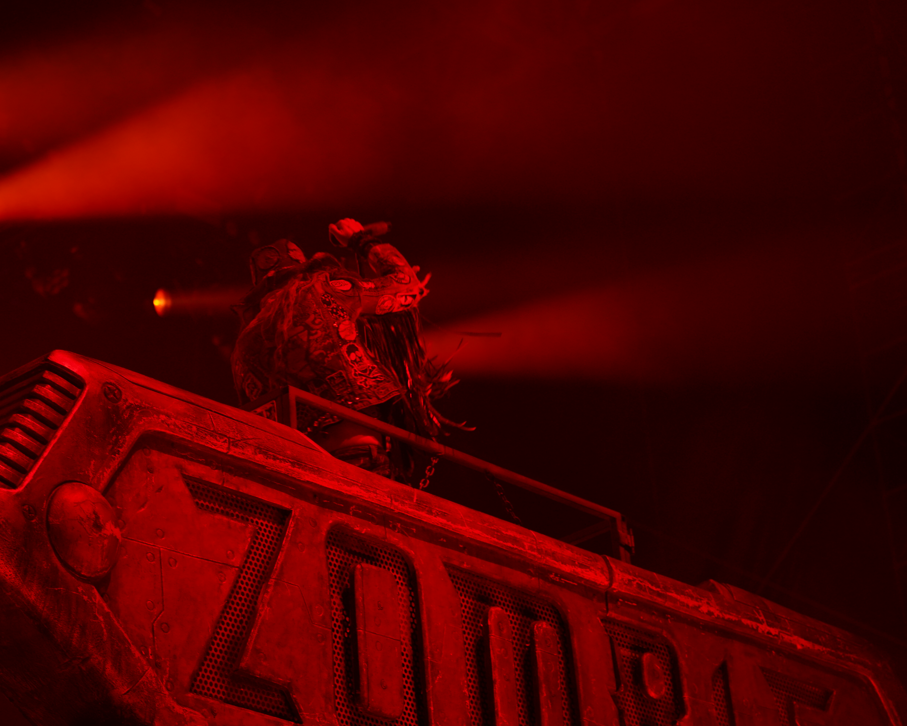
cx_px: 381
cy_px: 365
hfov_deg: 16.2
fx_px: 3195
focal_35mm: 119
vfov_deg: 13.0
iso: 800
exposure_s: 1/125
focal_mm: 105
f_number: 4
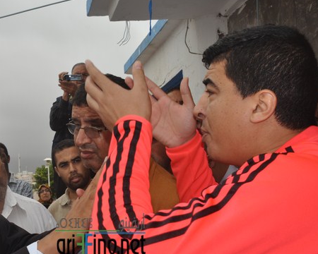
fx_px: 527
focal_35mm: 56
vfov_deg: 27.1
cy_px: 123
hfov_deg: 33.2
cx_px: 100
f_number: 9
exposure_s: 1/200
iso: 200
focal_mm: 28
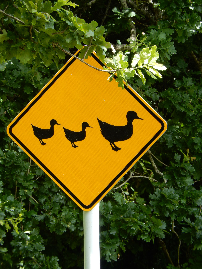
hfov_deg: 5.0
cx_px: 101
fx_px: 2326
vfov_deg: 6.6
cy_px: 134
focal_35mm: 299
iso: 140
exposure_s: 1/125
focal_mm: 53.6
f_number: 6
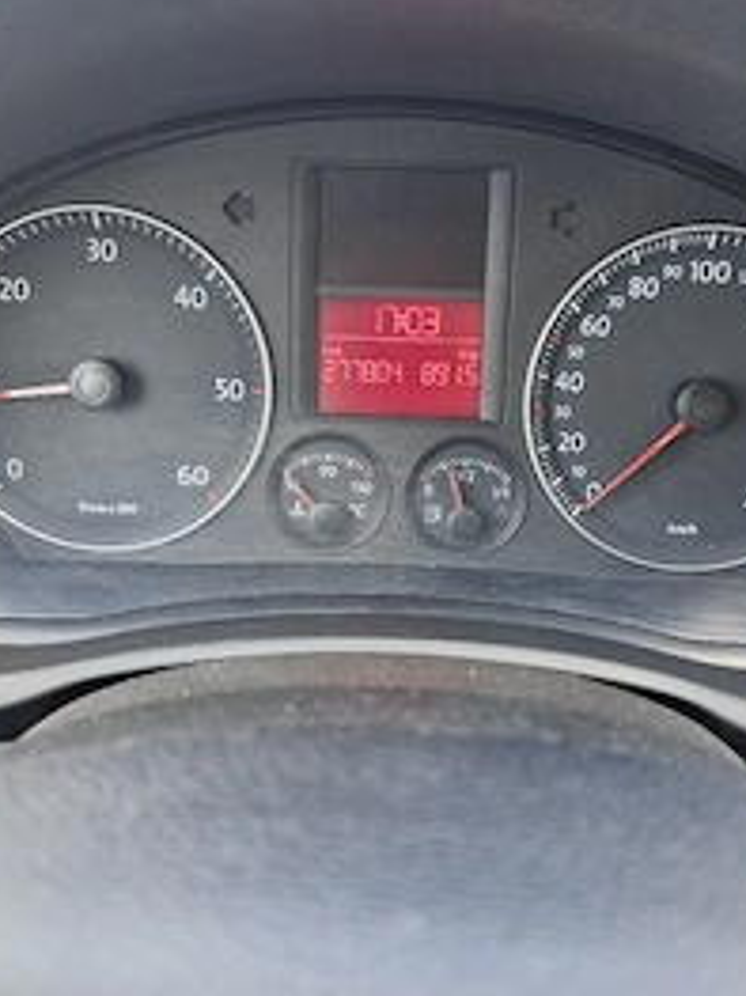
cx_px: 398
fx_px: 1007
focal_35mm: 35
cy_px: 545
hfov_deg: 40.6
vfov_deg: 52.6
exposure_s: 1/100
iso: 200
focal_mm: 5.54
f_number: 1.8
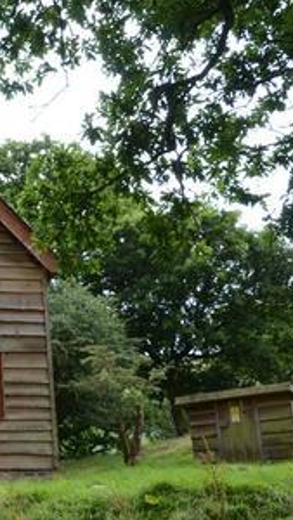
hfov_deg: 20.0
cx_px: -97
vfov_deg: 37.9
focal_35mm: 55
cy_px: 268
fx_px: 757
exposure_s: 1/250
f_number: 8
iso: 1000
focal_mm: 21
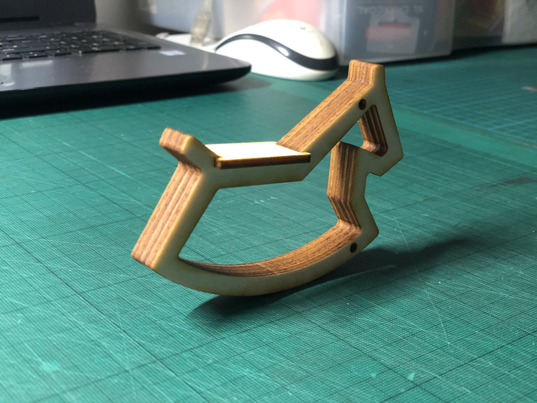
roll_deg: -1.6
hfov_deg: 36.8
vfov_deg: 28.0
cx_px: 268
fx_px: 807
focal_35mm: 52
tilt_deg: -19.7
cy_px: 202
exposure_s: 1/11
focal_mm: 6
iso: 160
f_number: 2.4
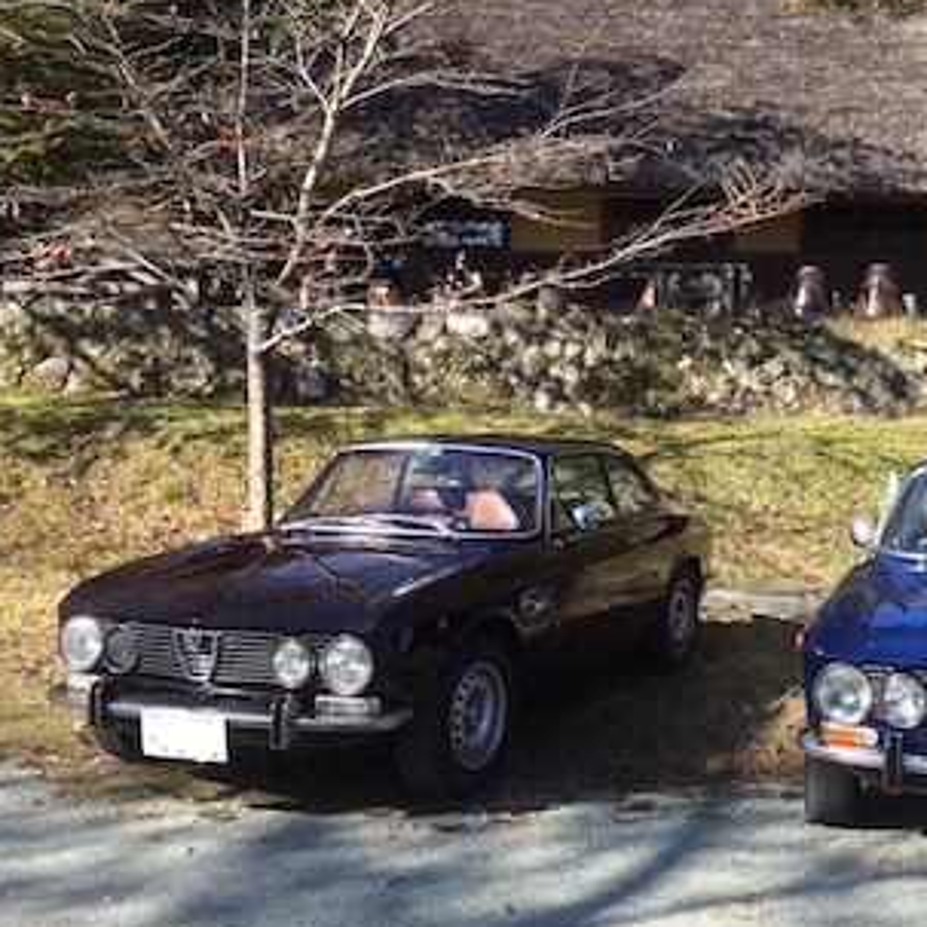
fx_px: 1454
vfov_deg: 35.1
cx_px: 742
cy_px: 323
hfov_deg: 34.3
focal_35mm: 48
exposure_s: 1/631
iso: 32
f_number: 2.2
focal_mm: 4.15
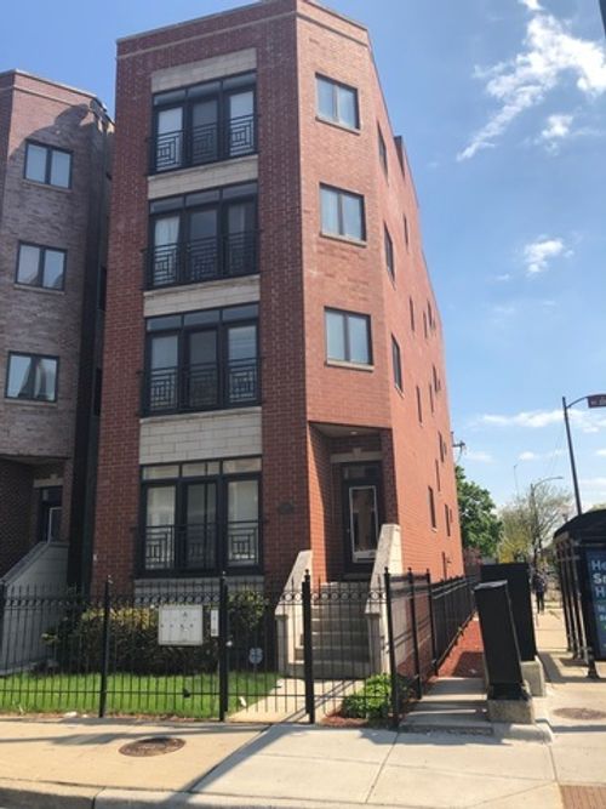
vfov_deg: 63.5
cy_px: 404
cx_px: 303
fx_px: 654
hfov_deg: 49.7
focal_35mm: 28
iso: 20
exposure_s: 1/1517
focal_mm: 3.99
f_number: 1.8
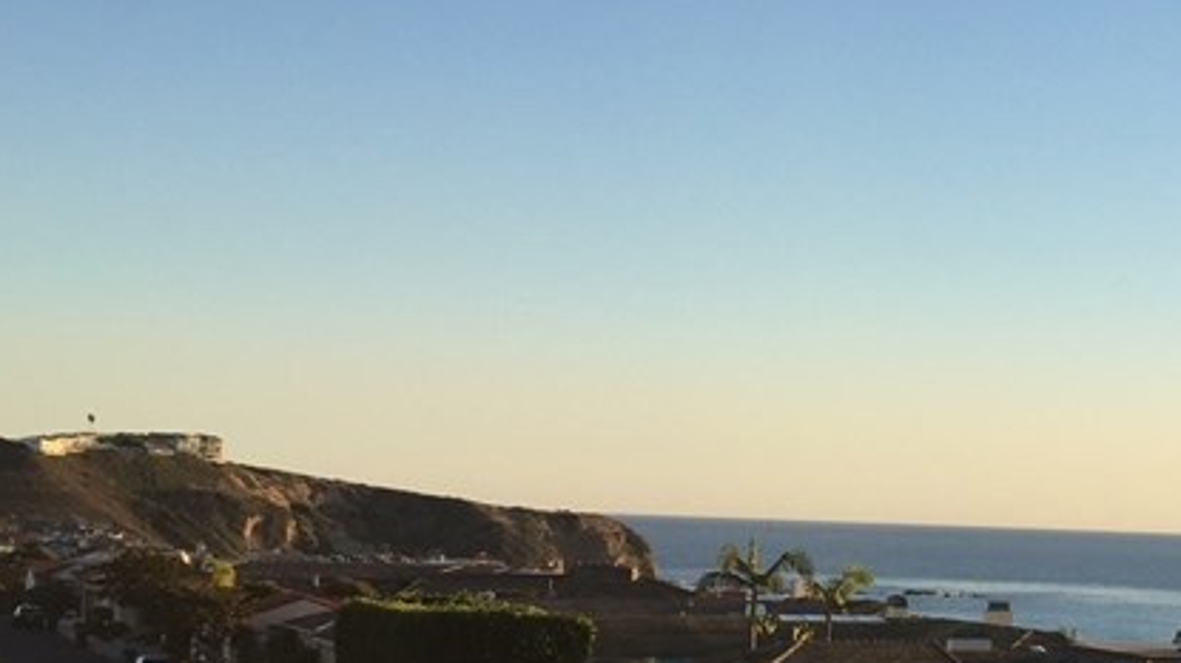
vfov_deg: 15.4
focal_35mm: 78
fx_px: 2442
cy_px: 430
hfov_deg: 26.1
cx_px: 1104
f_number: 2.2
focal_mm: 4.15
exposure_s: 1/1130
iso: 32
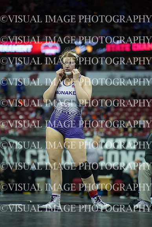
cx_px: 76
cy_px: 114
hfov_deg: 9.2
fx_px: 949
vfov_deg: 13.7
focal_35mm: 150
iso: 6400
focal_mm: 150
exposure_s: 1/1250
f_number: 2.8
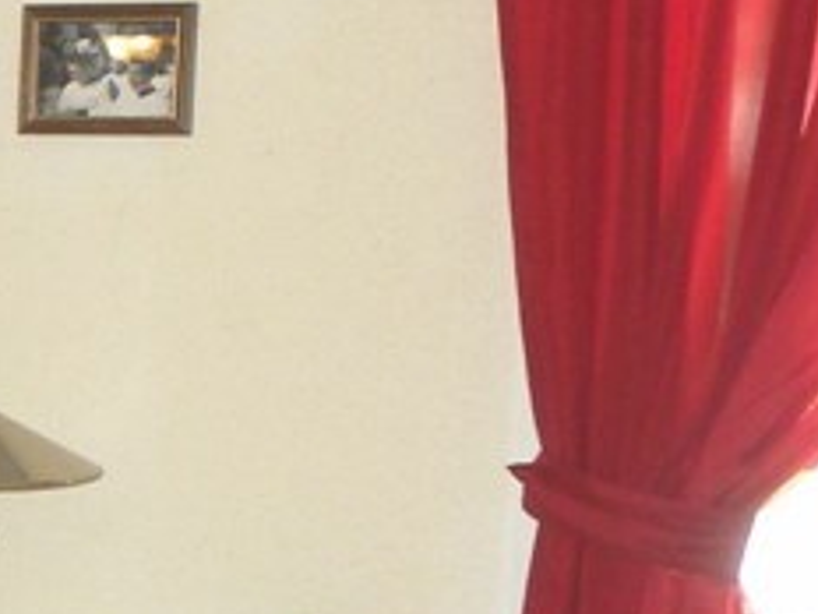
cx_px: -695
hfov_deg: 14.8
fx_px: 2718
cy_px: 325
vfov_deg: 12.9
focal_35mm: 115
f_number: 2.8
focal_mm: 4.6
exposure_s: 1/80
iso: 100
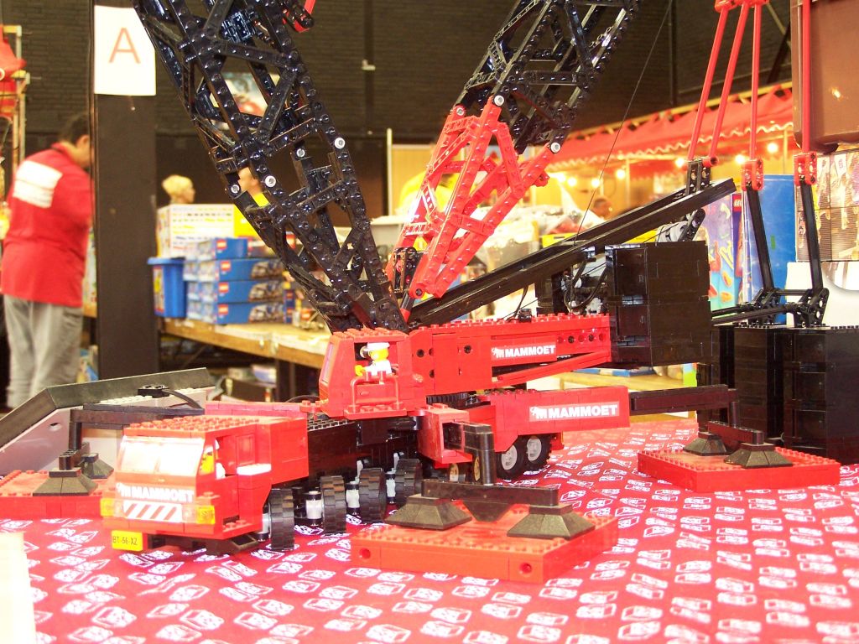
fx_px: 1464
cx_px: 430
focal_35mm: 59
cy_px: 322
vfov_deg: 24.8
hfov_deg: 32.7
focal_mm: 9.8
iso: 140
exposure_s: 1/2
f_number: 3.1
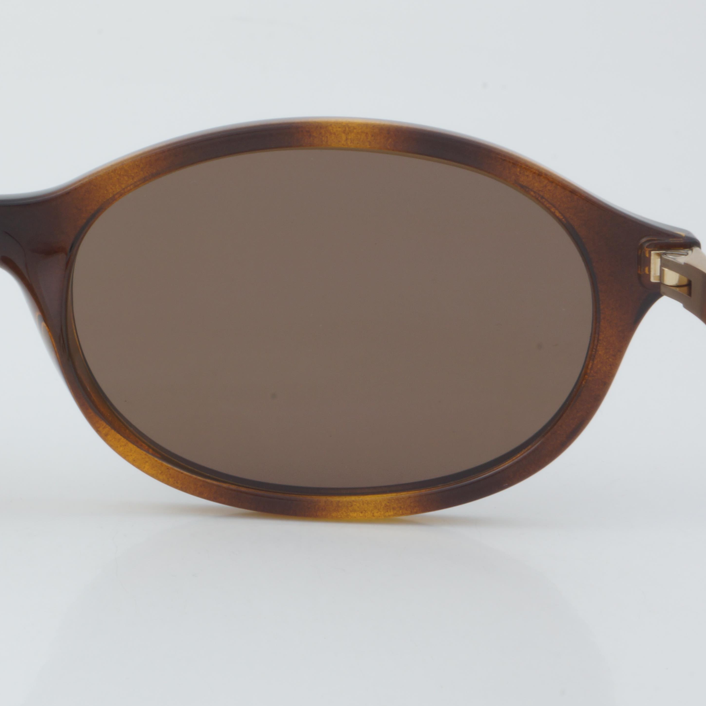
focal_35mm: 146
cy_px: 321
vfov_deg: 12.0
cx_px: -27
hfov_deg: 11.8
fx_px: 3366
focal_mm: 55
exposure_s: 1/3
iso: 100
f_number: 32
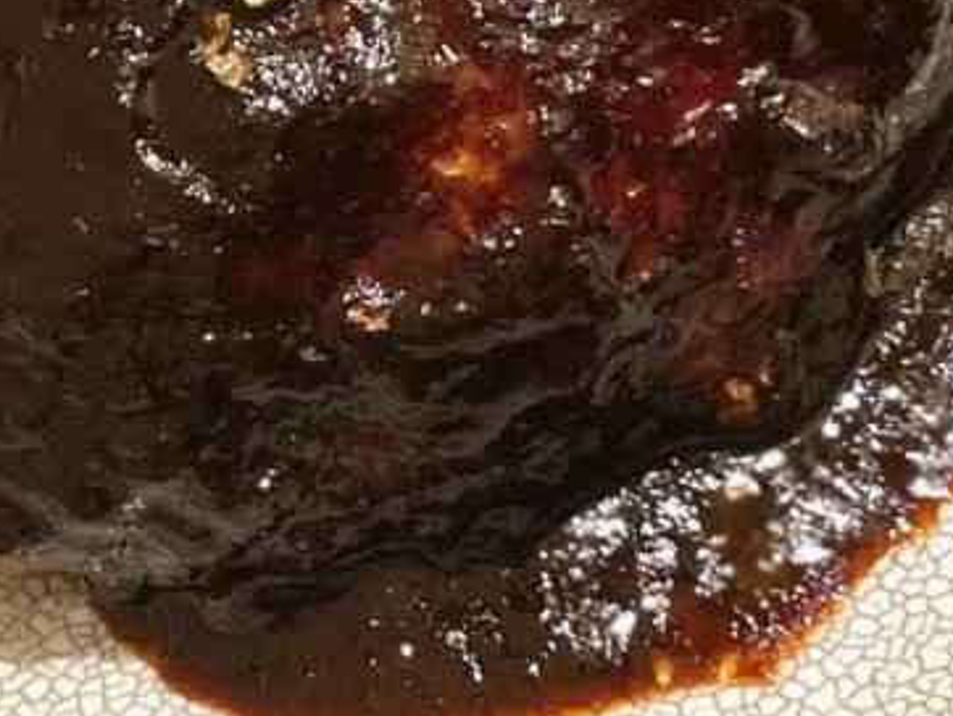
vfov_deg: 22.5
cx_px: 297
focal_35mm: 61
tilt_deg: -54.6
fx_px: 1680
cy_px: -105
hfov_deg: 31.3
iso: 100
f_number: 1.6
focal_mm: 4.2
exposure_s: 1/41
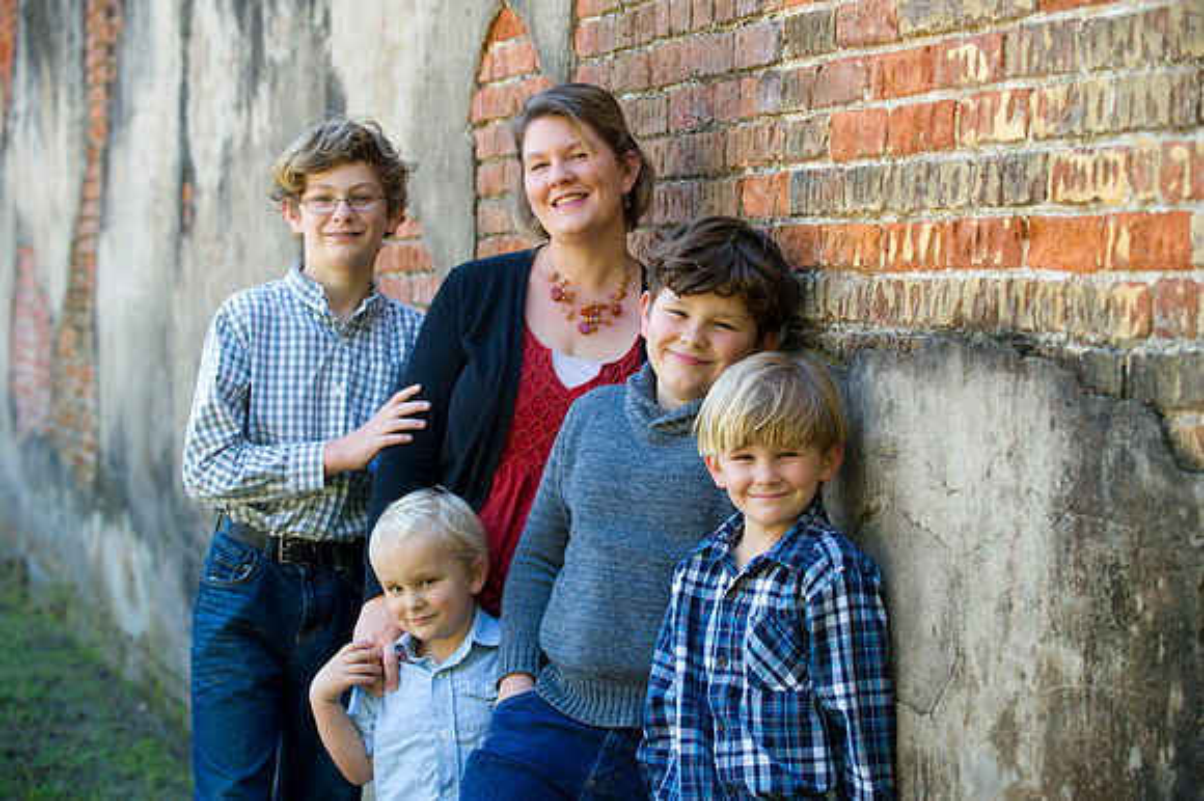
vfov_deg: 15.9
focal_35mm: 86
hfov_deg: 23.7
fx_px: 2874
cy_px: 400
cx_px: 602
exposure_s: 1/250
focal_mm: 86
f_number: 4
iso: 320
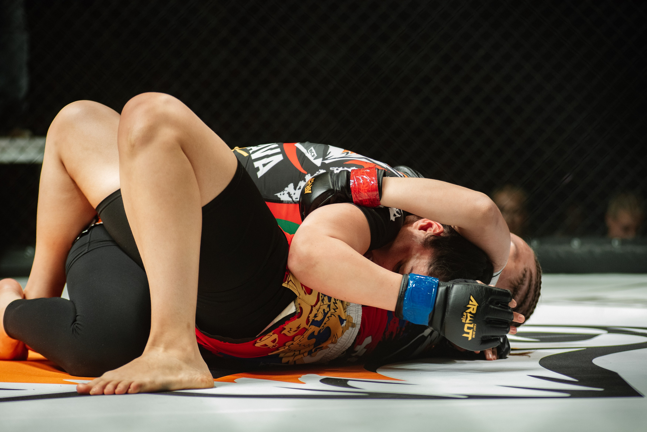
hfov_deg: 18.6
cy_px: 216
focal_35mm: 110
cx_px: 324
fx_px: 1978
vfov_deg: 12.5
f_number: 4
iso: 2000
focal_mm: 110
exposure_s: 1/640
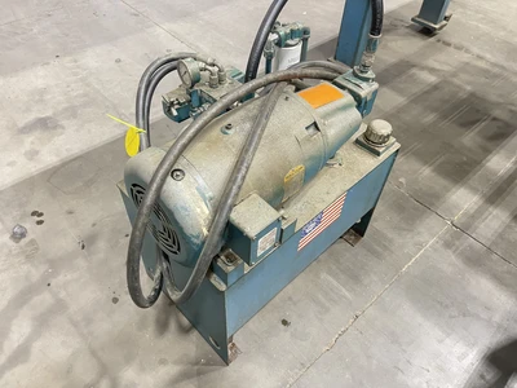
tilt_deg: -48.6
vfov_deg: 54.9
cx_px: 258
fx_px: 373
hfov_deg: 69.4
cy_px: 194
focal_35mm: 25
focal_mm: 5.1
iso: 500
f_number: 1.6
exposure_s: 1/30
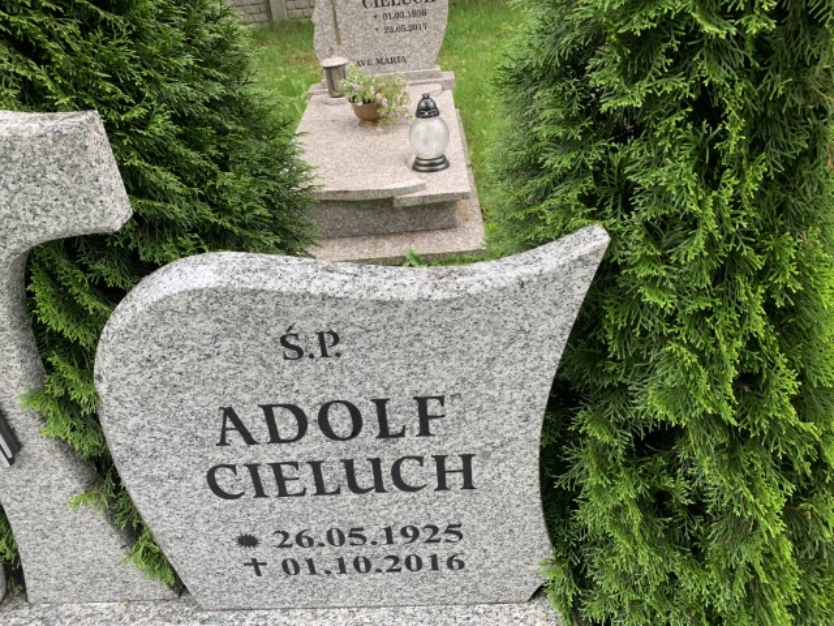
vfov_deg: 53.1
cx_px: 417
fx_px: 626
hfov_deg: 67.3
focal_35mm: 26
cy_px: 313
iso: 32
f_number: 1.8
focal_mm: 4.25
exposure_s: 1/122
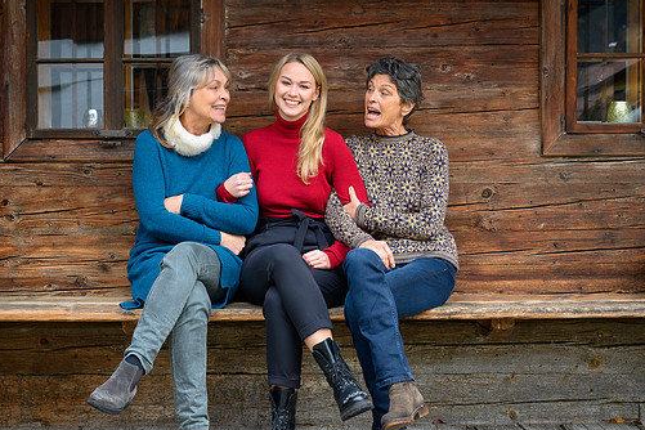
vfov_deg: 21.2
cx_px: 319
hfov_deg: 31.4
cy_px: 218
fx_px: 1147
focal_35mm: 64
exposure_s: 1/100
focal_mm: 51
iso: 640
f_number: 5
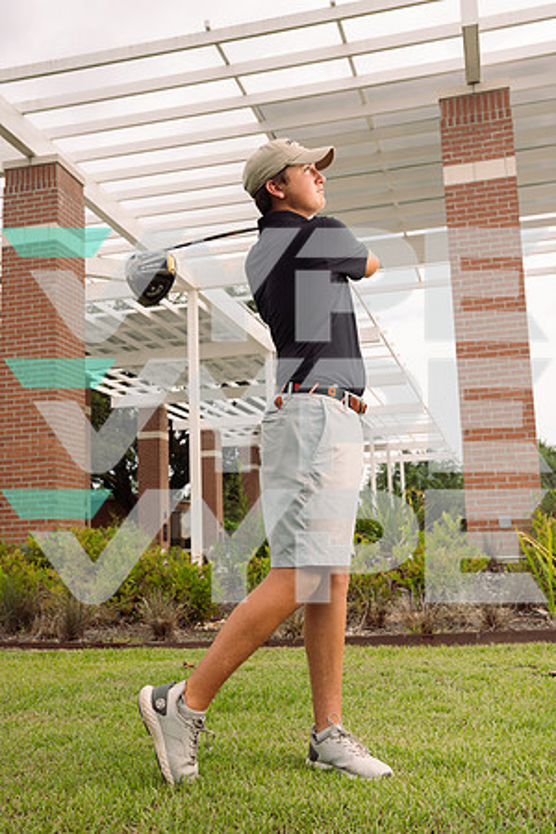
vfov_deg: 50.7
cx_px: 278
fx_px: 880
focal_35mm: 38
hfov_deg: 35.1
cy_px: 417
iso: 100
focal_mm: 38
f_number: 7.1
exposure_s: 1/250
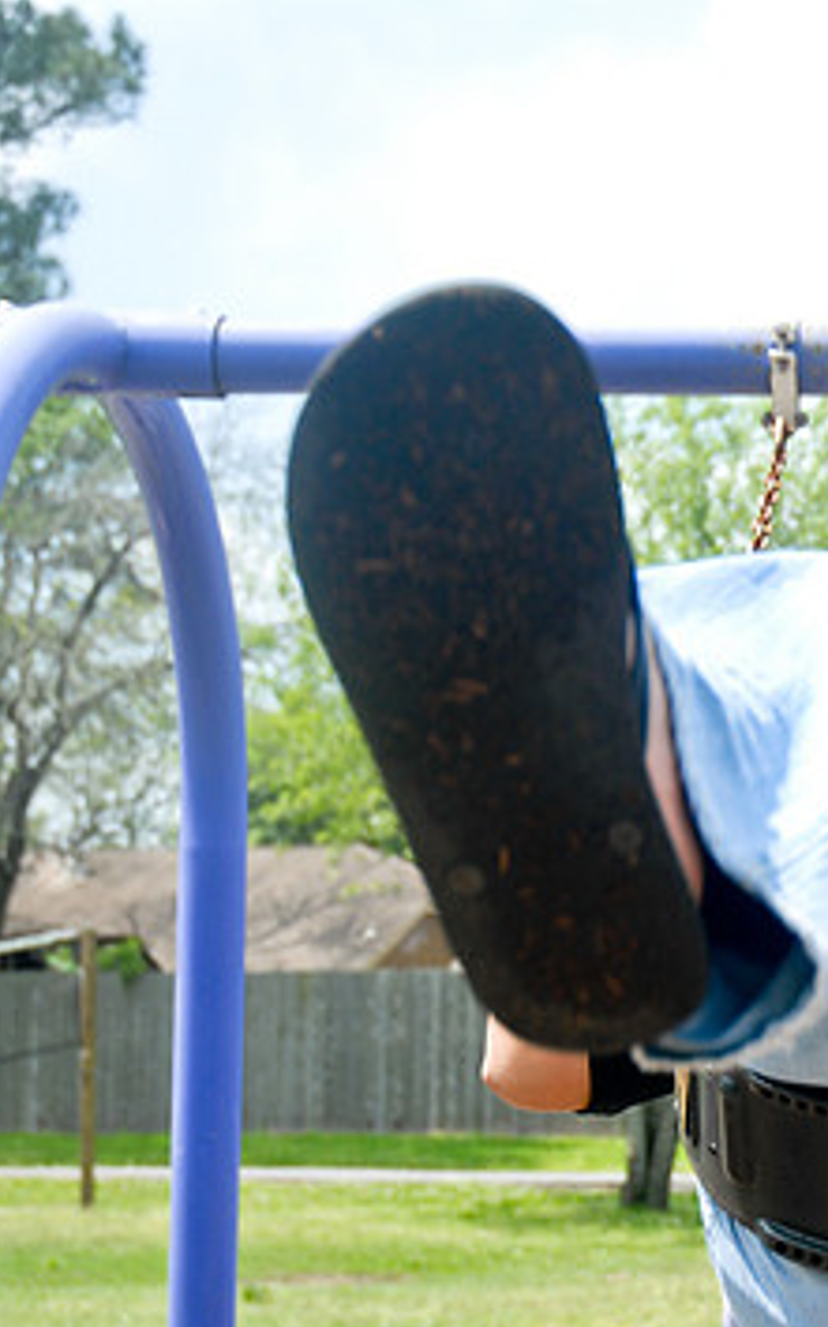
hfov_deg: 16.1
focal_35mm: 78
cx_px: 974
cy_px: 716
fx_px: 2813
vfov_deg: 26.5
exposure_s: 1/320
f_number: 4
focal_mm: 31
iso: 100
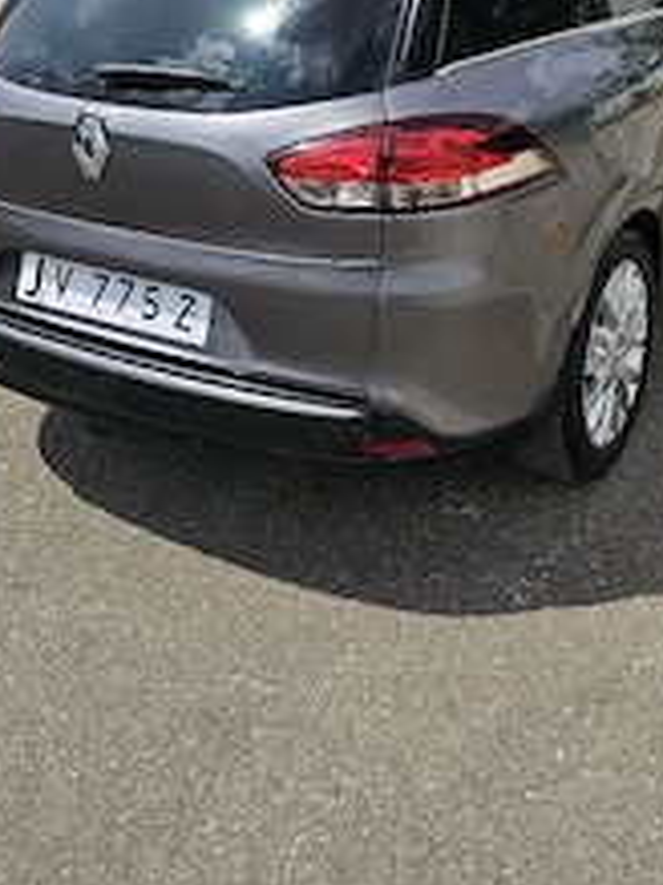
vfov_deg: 42.5
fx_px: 1074
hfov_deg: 34.1
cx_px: 420
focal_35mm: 42
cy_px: 158
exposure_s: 1/1111
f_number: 1.7
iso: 10
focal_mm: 6.3
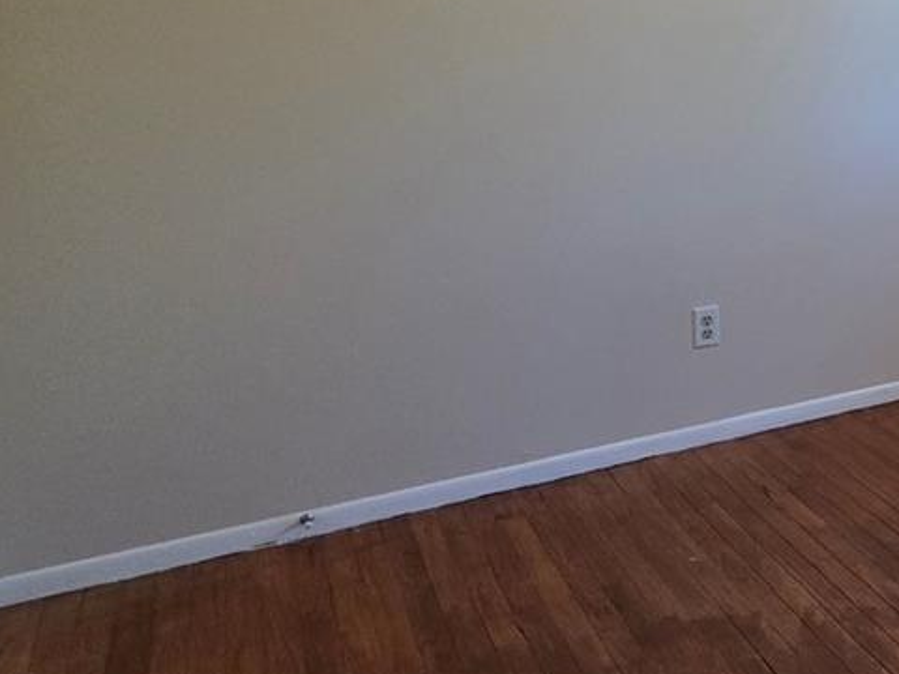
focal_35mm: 39
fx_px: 1013
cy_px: 185
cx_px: 1124
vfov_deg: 36.1
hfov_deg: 35.5
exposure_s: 1/240
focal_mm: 2.2
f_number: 1.9
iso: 400
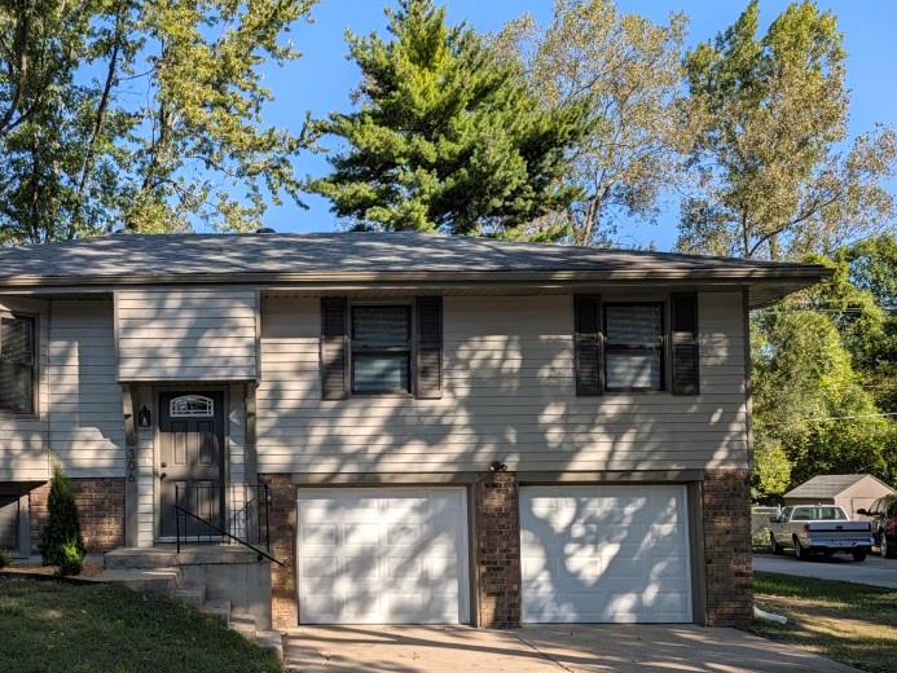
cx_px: 259
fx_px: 881
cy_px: 474
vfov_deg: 41.0
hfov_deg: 52.3
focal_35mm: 34
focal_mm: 5.28
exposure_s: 1/865
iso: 16
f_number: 1.7
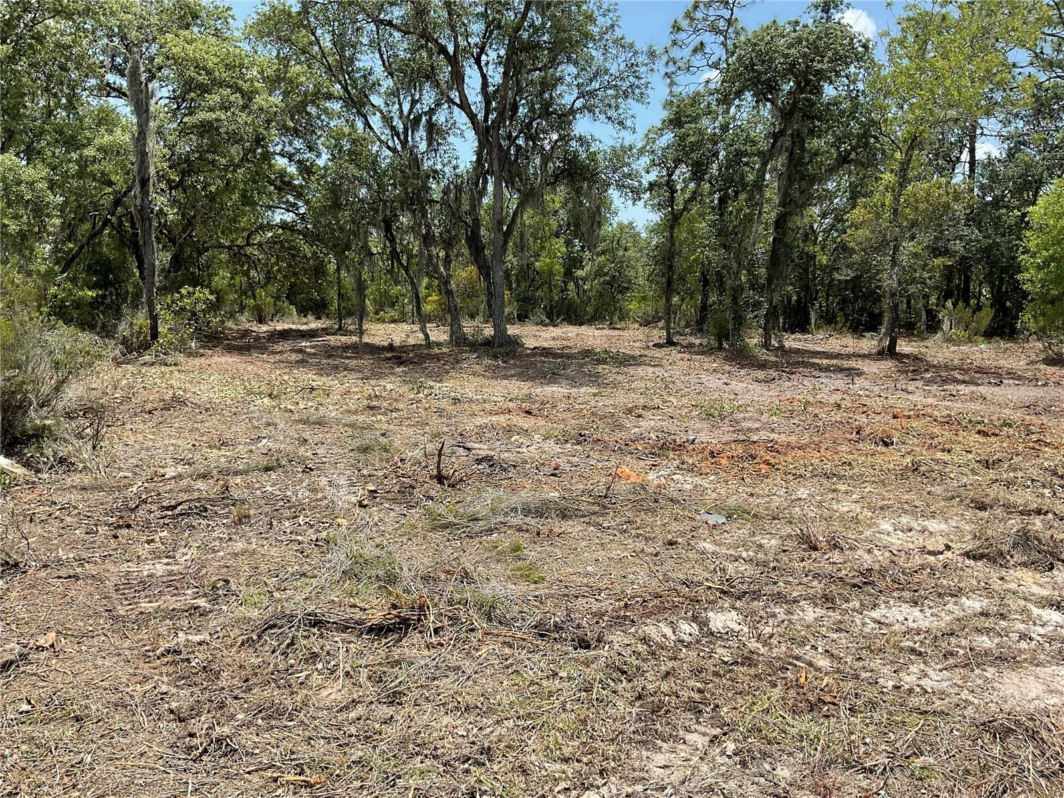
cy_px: 399
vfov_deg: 48.2
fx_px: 891
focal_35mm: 29
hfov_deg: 61.7
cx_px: 532
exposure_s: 1/1342
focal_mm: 3
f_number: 1.8
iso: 16
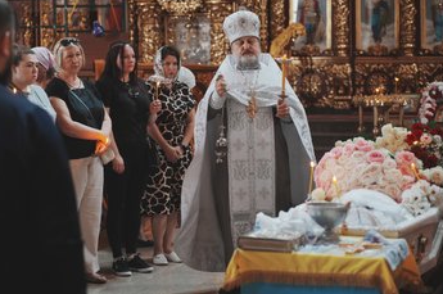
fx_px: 1069
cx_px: 221
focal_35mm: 87
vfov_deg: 15.7
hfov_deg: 23.4
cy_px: 125
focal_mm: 75
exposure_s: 1/250
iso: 800
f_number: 2.8
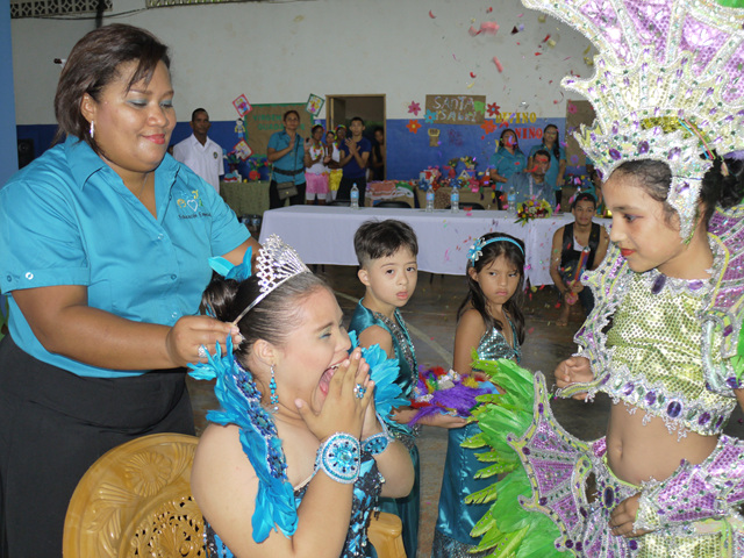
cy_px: 279
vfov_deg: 37.7
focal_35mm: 38
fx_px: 817
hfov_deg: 49.0
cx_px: 372
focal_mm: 19
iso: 320
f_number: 4.3
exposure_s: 1/60
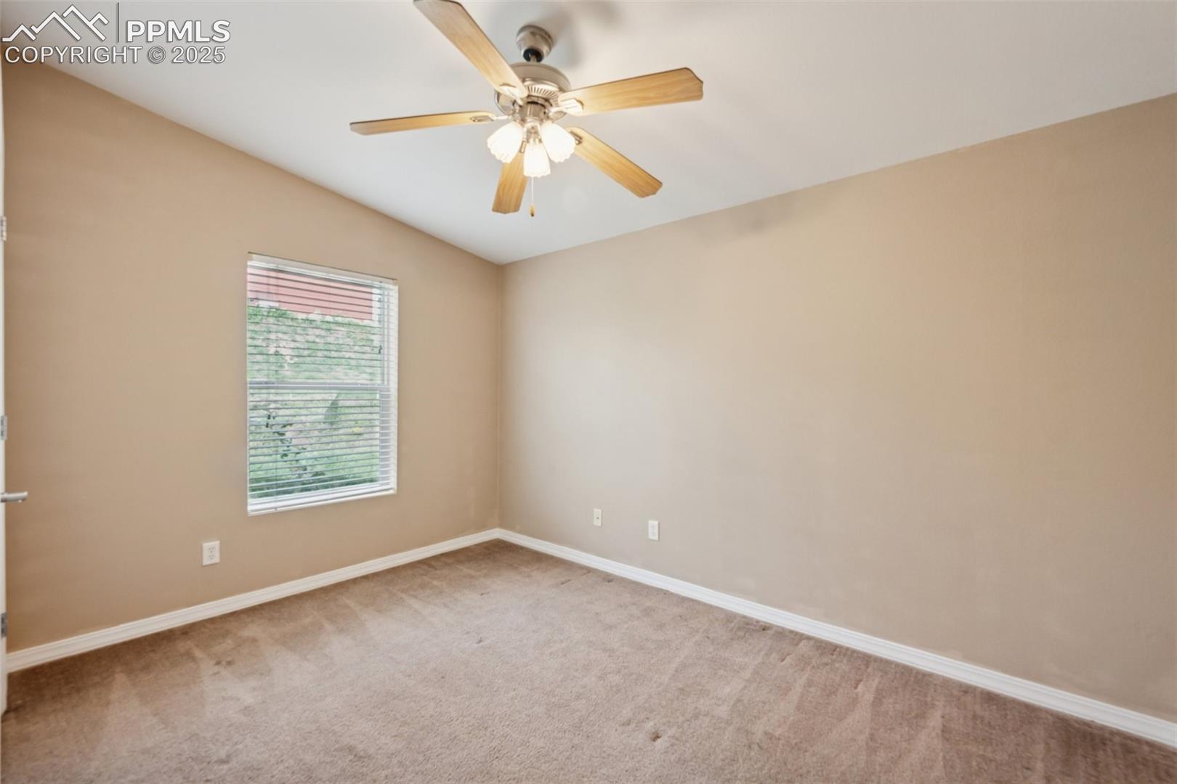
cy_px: 392
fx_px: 490
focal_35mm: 15
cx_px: 588
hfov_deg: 100.4
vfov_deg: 77.3
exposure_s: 1/15
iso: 800
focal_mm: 15
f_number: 11
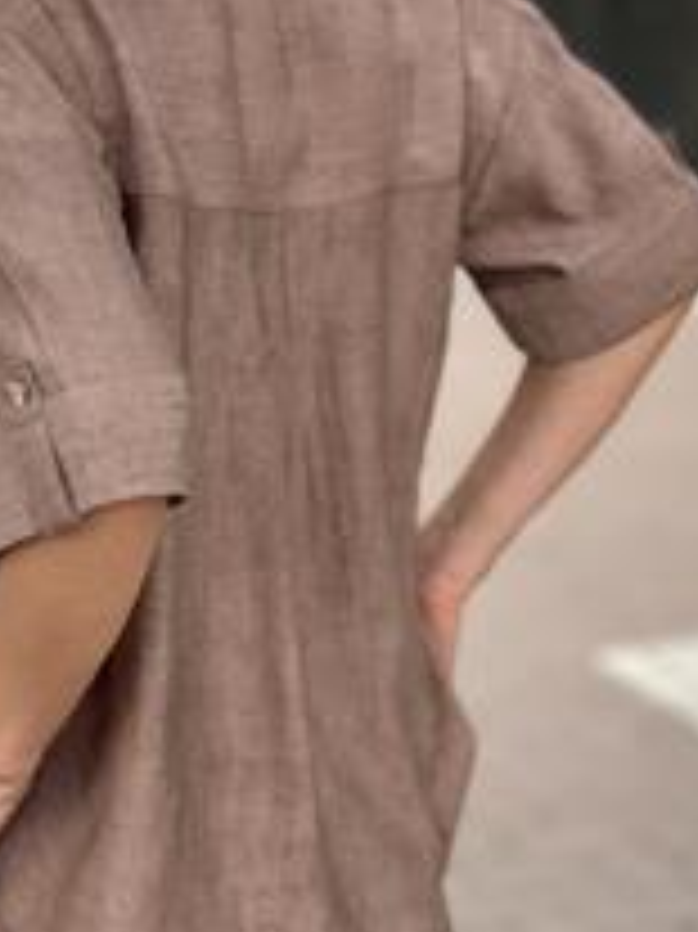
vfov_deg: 20.4
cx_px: 216
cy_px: 493
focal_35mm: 96
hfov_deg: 15.3
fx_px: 2584
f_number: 1.78
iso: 80
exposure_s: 1/1019
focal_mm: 6.86
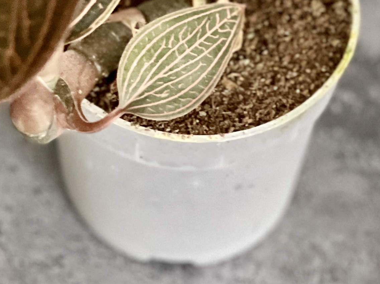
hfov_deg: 8.7
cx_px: 36
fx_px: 2480
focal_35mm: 226
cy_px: -198
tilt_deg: -47.3
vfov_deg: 6.5
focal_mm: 7.5
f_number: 2.2
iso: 320
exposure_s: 1/33
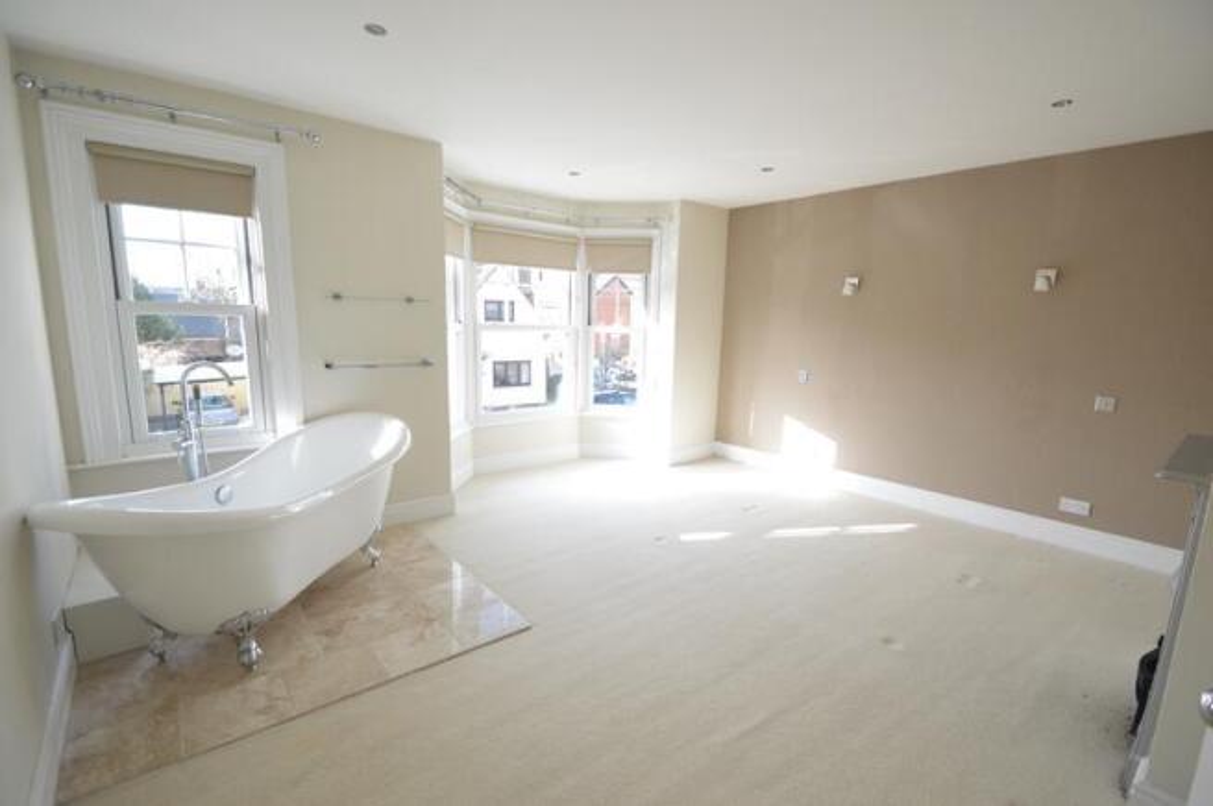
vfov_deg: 77.2
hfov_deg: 100.4
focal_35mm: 15
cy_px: 403
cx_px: 606
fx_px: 505
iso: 100
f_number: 4
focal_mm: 10
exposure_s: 1/60
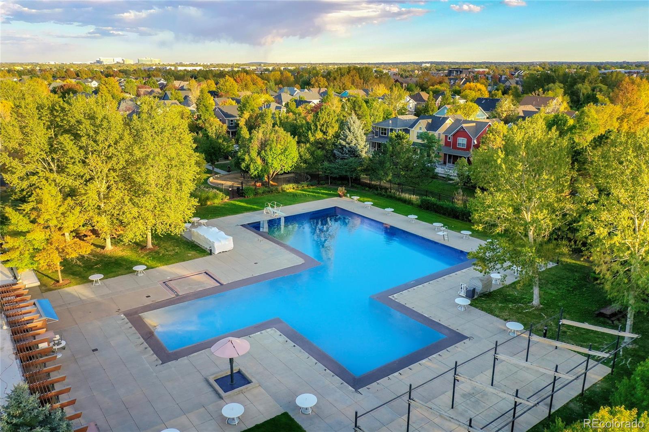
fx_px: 505
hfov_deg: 65.5
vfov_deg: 46.4
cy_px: 216
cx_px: 324
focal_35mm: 28
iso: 100
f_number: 4.5
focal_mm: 10.26
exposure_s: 1/200
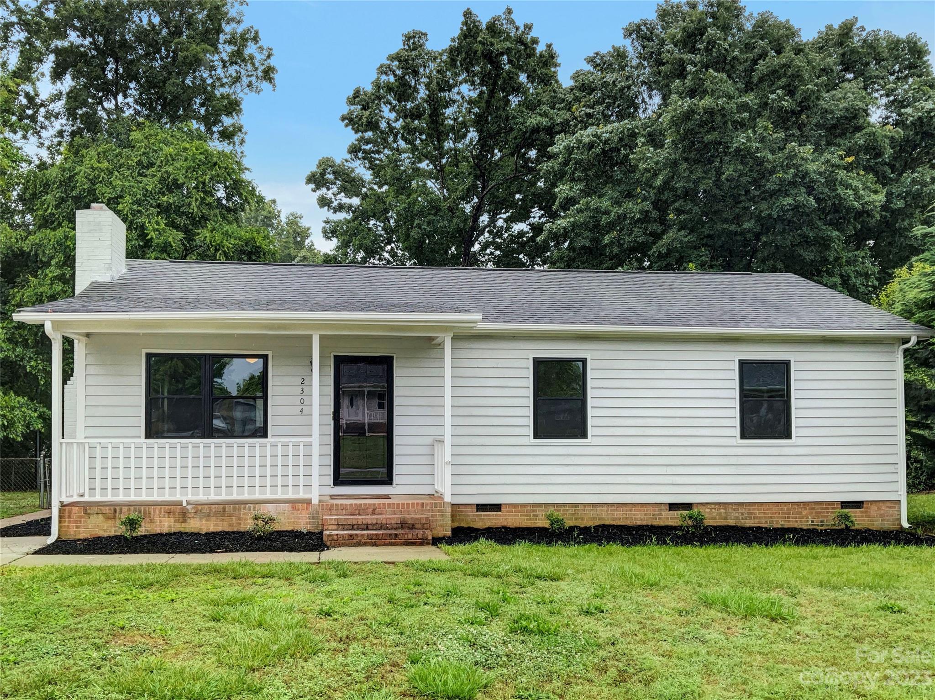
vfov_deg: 48.2
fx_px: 783
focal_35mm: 29
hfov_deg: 61.7
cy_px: 350
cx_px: 468
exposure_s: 1/627
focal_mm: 3
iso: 16
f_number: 1.8
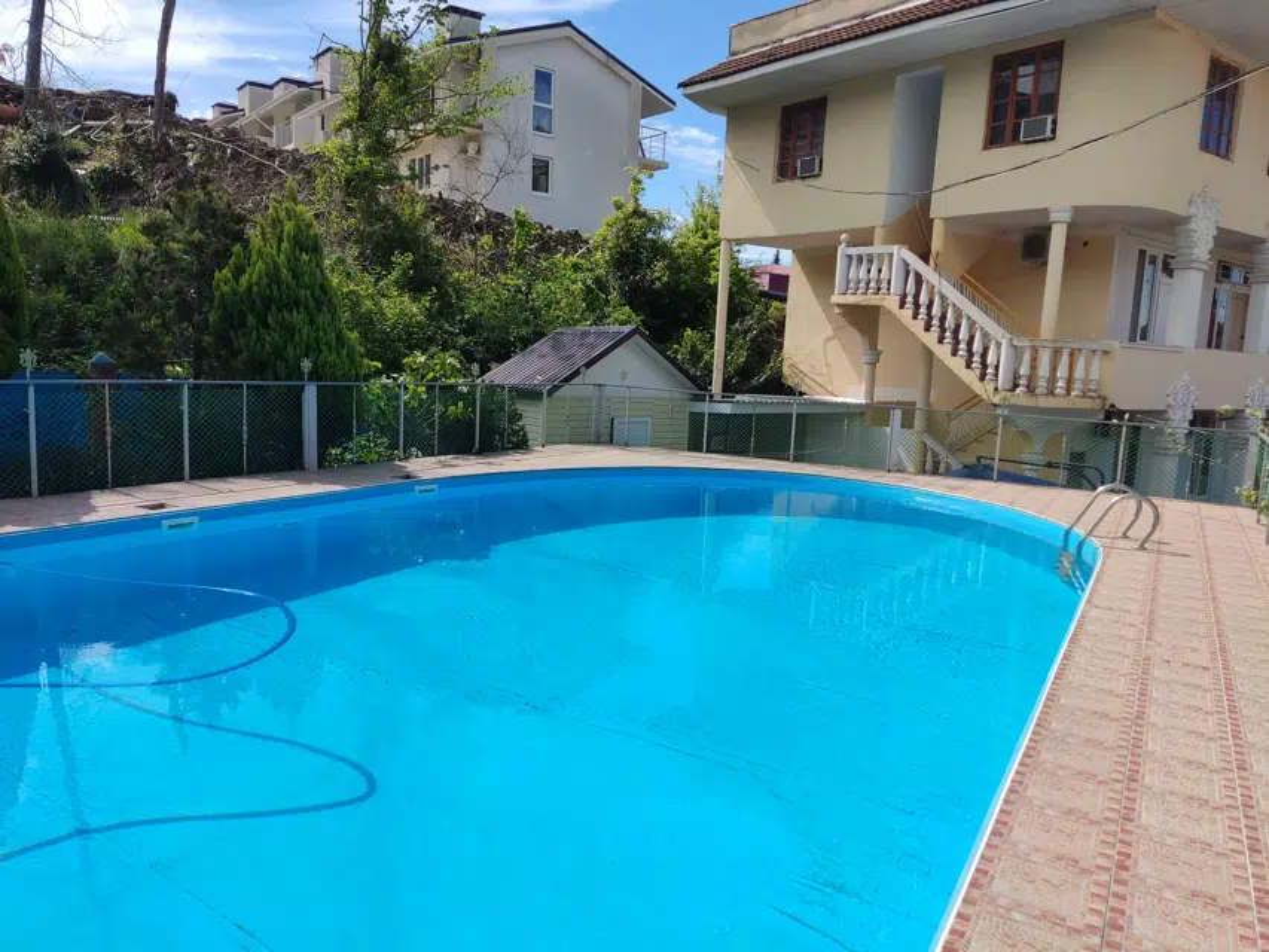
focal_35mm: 25
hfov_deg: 69.4
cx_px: 634
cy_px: 476
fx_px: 917
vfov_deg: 54.9
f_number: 1.79
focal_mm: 4.71
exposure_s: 1/1470
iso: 50
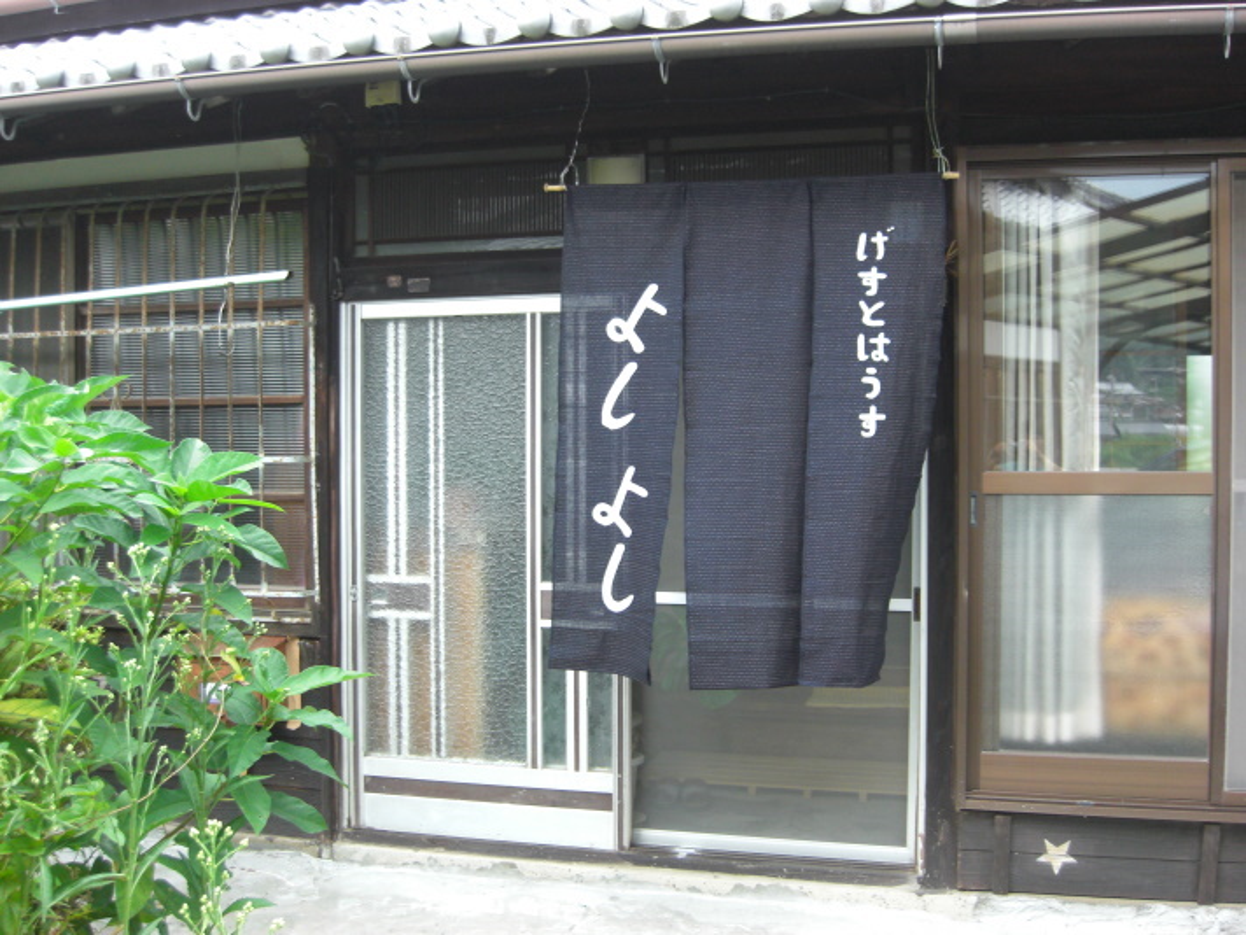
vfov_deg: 37.7
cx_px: 623
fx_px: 1368
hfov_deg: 49.0
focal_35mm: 38
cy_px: 468
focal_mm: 7.9
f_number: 2.8
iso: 200
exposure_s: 1/100
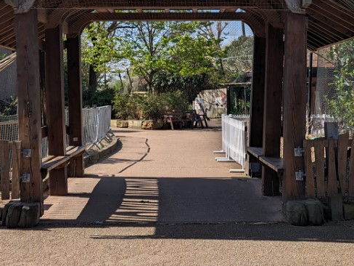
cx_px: 175
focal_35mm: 59
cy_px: -36
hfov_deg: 32.7
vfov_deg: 23.1
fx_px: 603
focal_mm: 6.81
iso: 48
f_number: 1.85
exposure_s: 1/2358
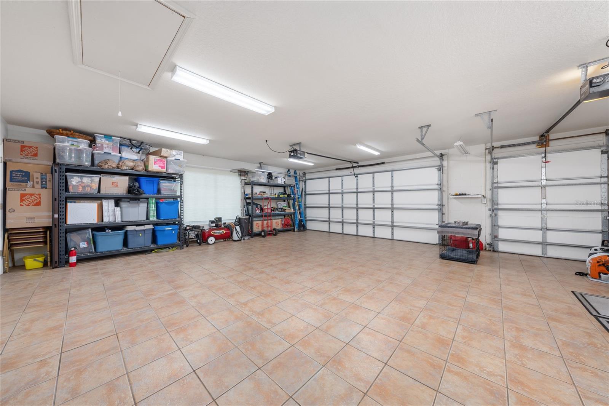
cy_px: 203
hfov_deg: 112.6
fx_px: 203
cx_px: 304
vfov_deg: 90.0
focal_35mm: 12
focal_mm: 12
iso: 100
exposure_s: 1/6
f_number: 7.1
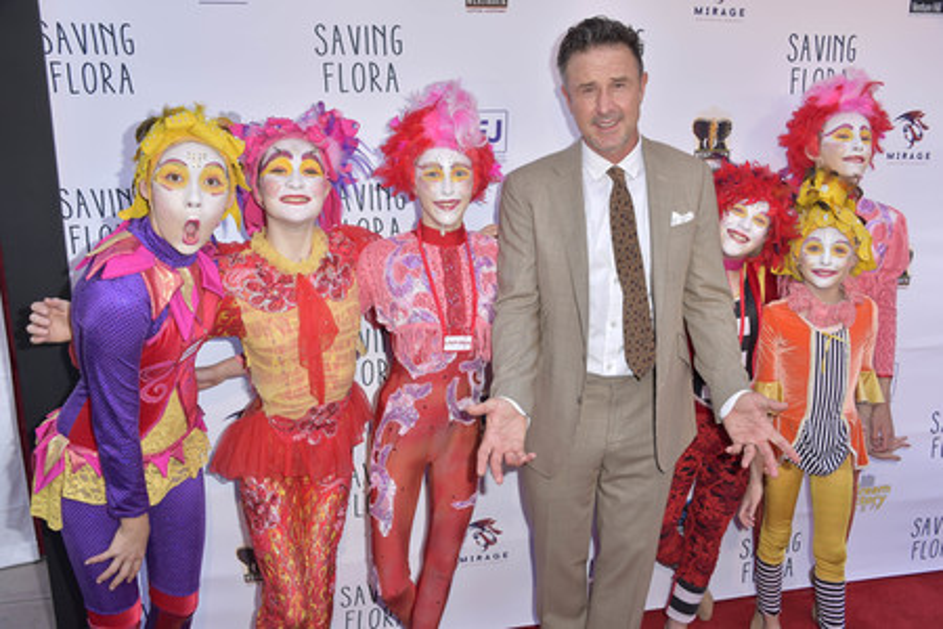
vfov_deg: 41.1
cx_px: 472
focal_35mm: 32
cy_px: 314
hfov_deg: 58.7
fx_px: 838
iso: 200
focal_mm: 32
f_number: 7.1
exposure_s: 1/200
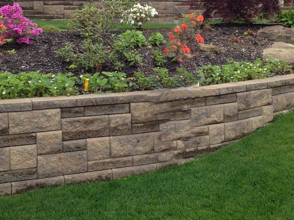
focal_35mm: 54
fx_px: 458
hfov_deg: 35.5
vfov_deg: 27.0
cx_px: 134
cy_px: 91
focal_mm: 4.12
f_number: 2.4
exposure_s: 1/139
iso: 50
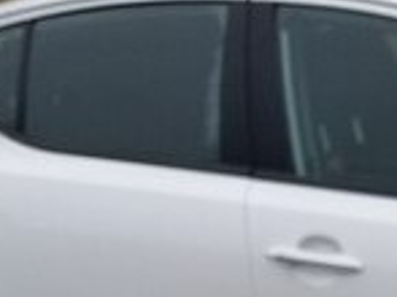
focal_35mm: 126
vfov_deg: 11.3
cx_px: 635
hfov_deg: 14.4
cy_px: 428
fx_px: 1444
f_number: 1.9
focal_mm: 3.7
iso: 40
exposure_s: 1/100
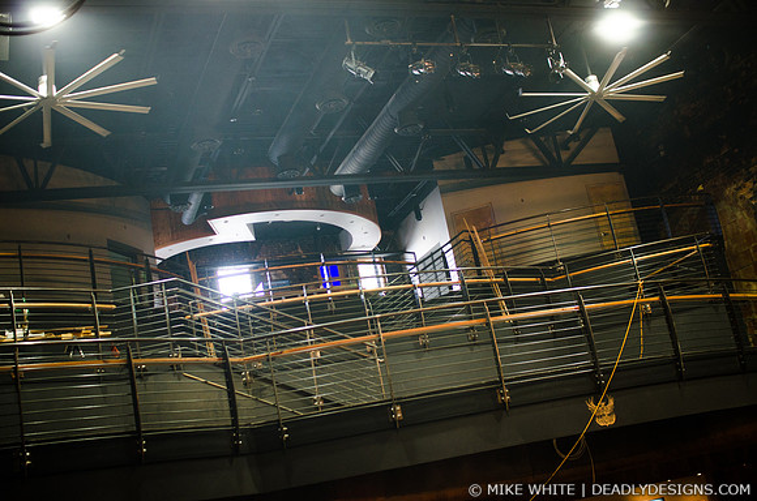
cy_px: 250
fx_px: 944
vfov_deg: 29.7
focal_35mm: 45
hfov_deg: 43.7
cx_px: 378
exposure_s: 1/200
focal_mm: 30
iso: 500
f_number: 2.5
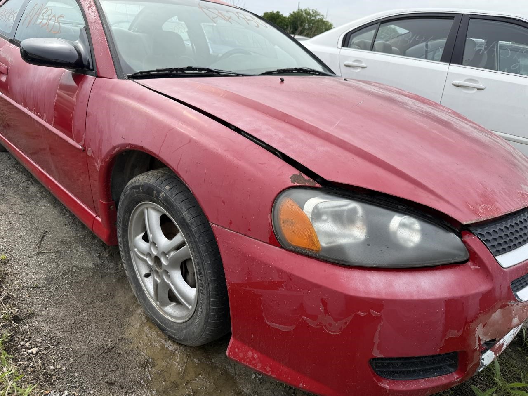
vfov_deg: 56.8
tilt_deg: -22.3
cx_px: 264
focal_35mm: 24
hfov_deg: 71.6
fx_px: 366
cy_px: 198
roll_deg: -5.8
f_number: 1.78
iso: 80
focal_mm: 6.76
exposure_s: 1/2611
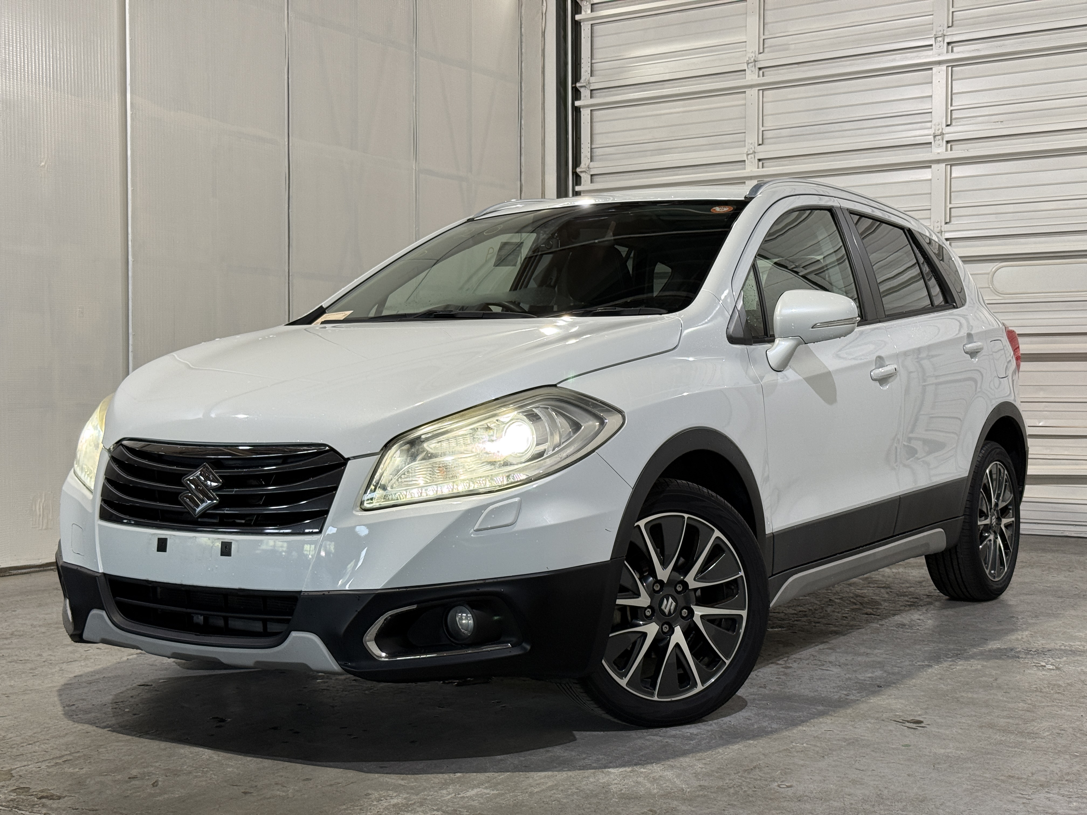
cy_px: 408
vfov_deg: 30.3
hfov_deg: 39.7
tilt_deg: -0.7
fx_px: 1507
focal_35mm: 48
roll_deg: -0.4
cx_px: 544
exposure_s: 1/60
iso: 64
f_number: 1.78
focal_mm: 6.76
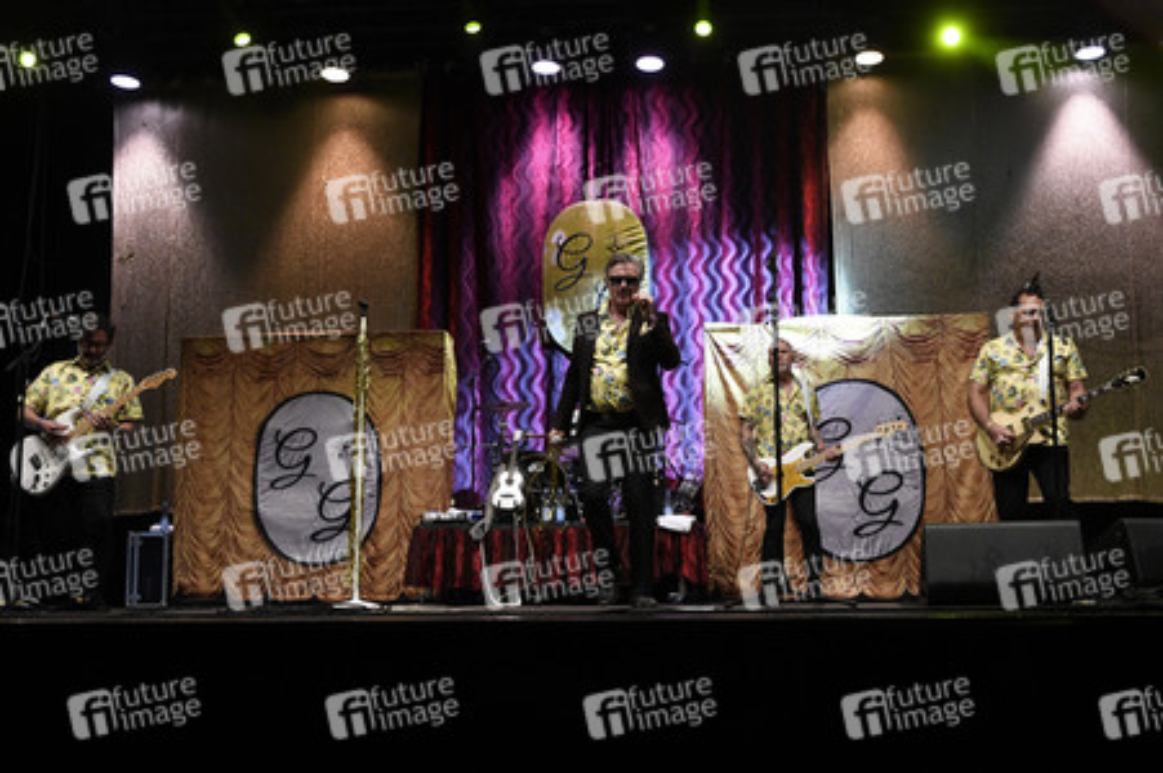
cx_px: 582
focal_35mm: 29
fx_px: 936
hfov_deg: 63.7
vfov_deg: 44.9
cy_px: 386
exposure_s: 1/200
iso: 1600
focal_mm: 29
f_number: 3.5
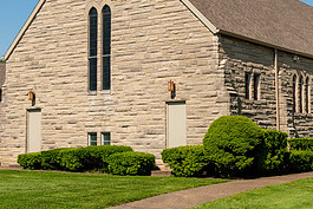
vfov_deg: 19.4
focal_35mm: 70
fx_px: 609
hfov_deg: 28.6
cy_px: 71
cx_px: 217
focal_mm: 32
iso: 100
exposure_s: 1/200
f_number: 10
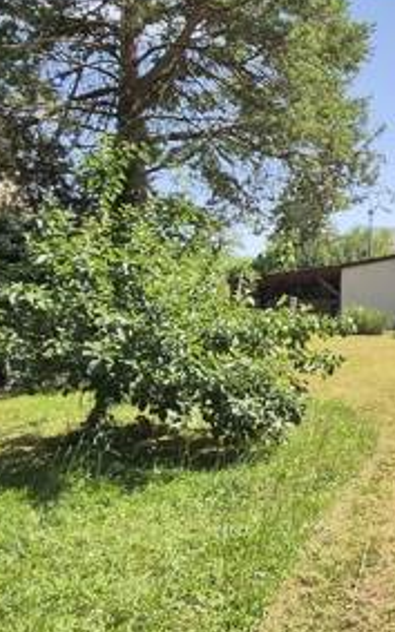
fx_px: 671
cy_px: 284
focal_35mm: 39
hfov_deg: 27.7
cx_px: 502
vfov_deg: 50.3
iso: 50
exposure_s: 1/860
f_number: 2.2
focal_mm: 1.74
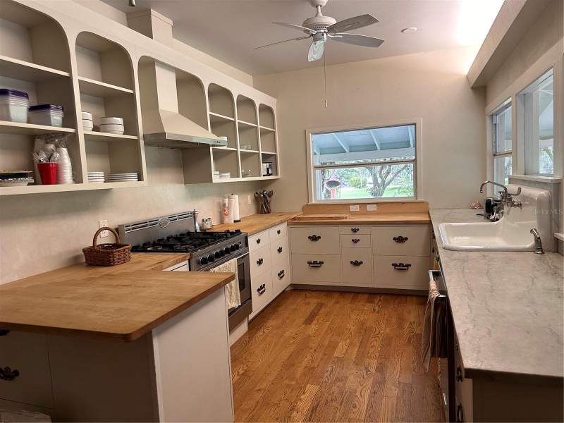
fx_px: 391
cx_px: 282
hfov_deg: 71.6
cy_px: 212
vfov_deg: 56.8
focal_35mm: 24
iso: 200
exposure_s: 1/120
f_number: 1.78
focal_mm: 6.86
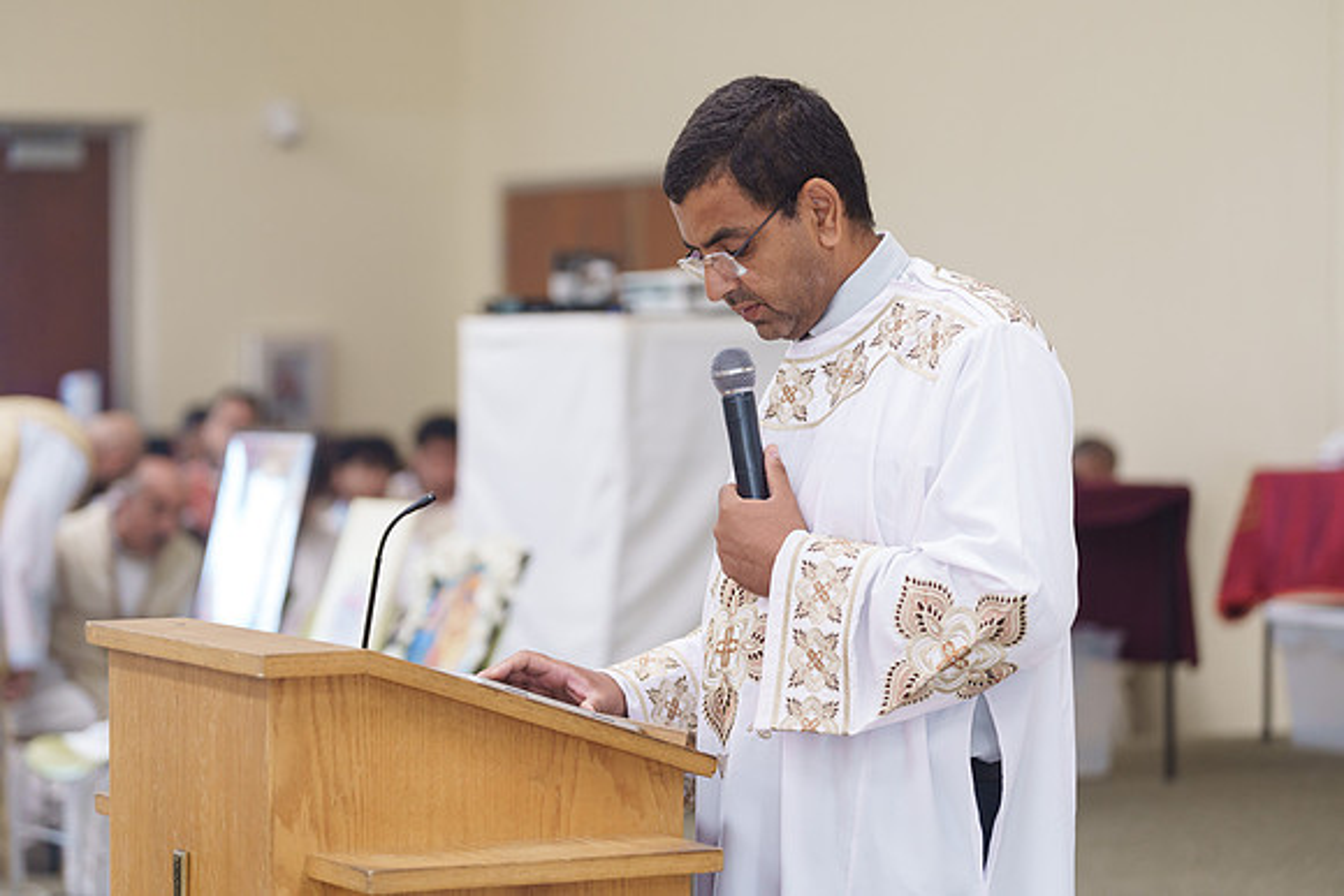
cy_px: 448
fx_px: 4145
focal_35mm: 111
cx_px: 672
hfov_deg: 18.4
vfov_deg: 12.3
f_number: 2.8
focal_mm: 111
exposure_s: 1/160
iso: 1250
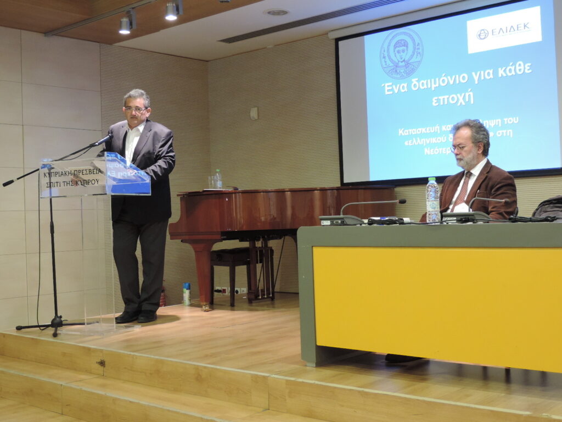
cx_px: 281
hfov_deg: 40.4
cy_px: 211
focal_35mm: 47
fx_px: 763
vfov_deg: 30.9
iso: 400
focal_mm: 8.3
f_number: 3.5
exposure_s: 1/13
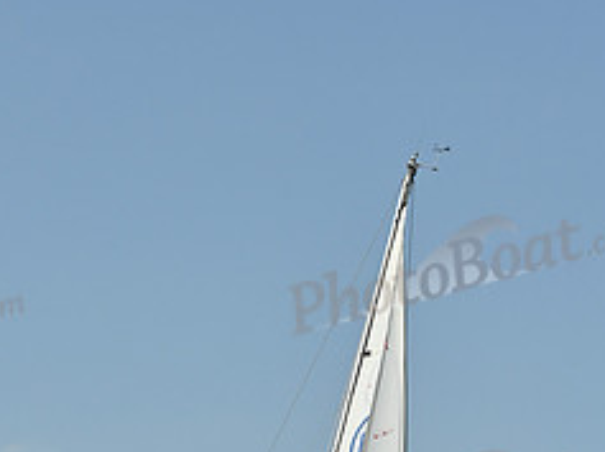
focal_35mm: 165
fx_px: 2879
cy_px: 674
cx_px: 157
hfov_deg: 12.0
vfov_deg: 8.8
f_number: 10
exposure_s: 1/1250
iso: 320
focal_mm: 70
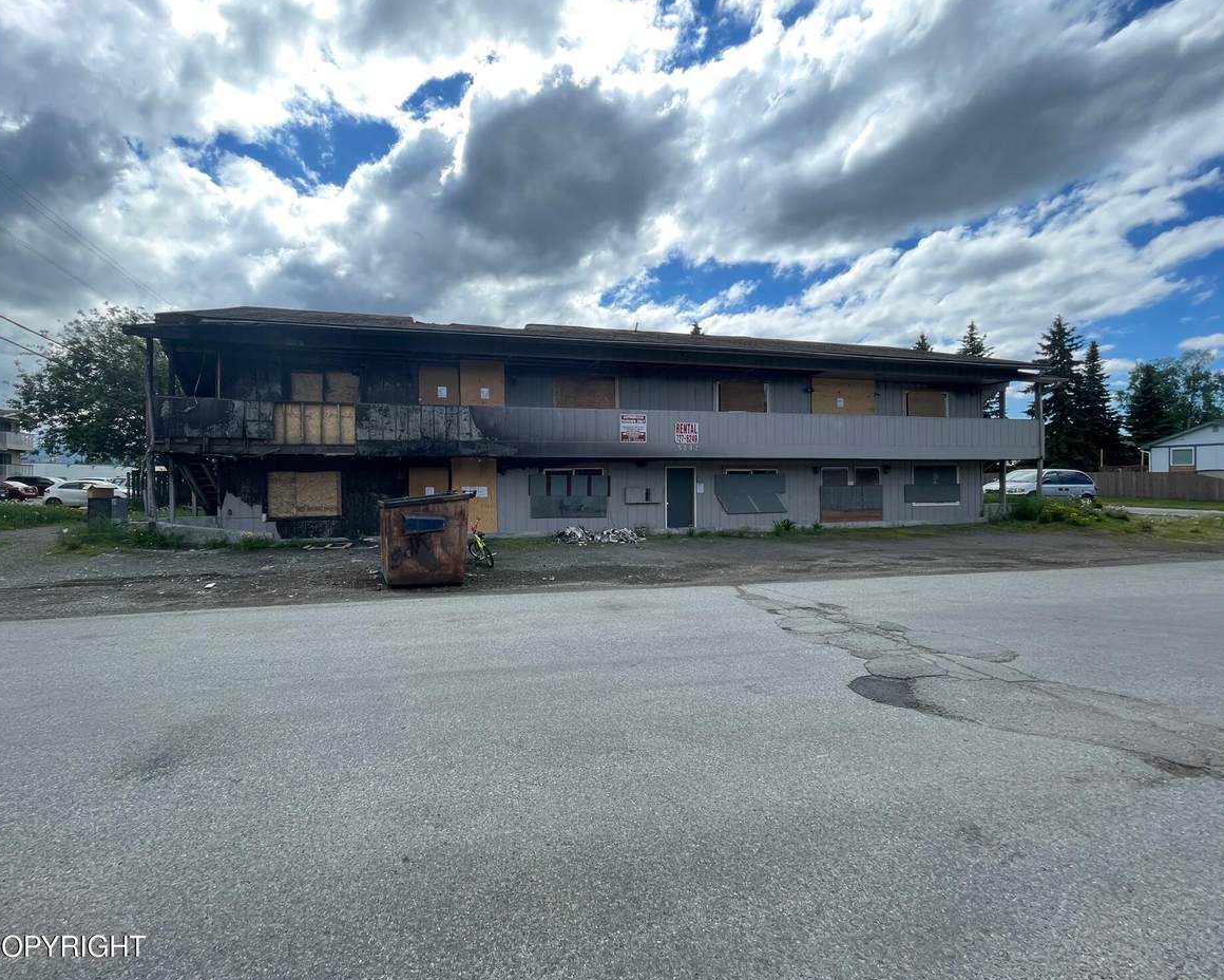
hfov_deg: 100.5
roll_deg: +1.0
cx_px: 561
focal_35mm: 14
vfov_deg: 88.0
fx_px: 507
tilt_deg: +0.2
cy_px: 486
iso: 25
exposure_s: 1/457
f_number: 2.4
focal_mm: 1.54
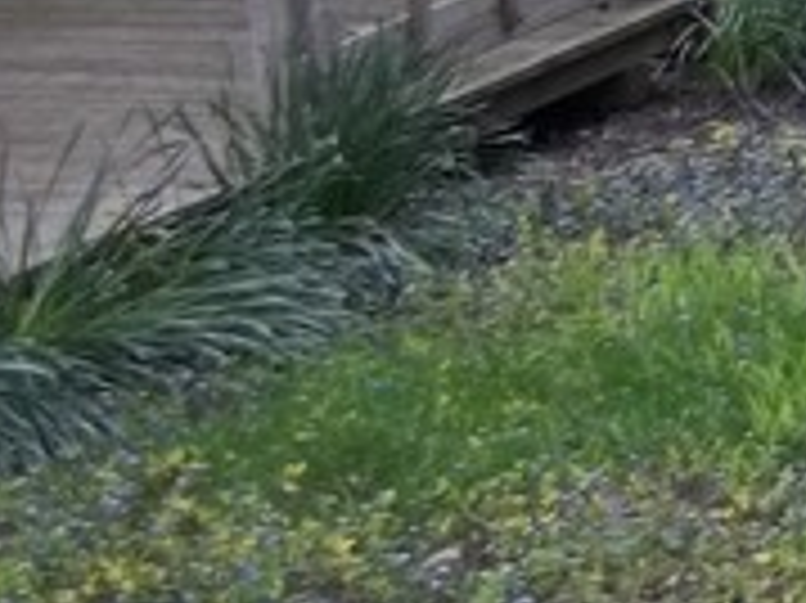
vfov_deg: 7.9
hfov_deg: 9.8
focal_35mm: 183
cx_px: 1815
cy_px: -400
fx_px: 4258
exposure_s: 1/125
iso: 80
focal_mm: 5.7
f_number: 2.9
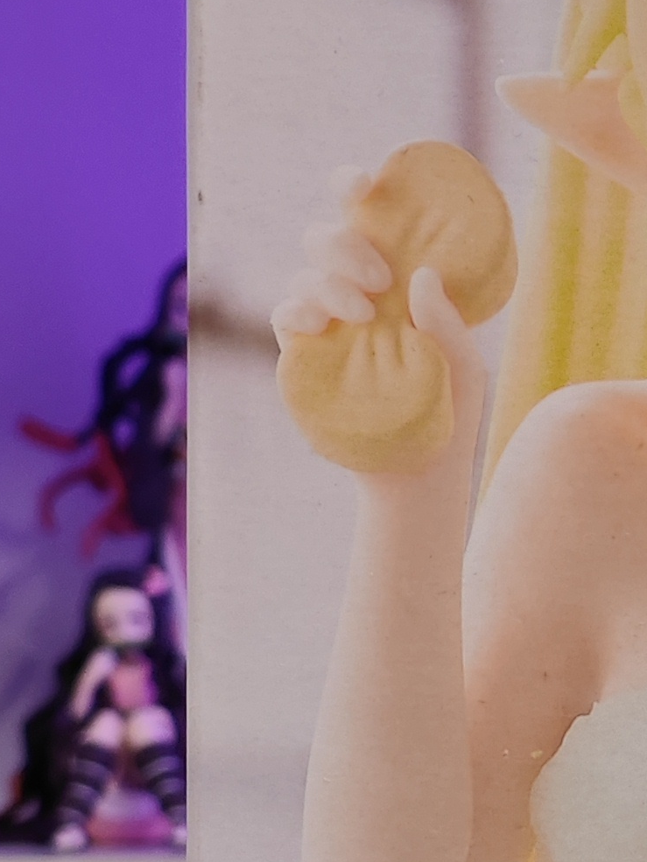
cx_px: 1053
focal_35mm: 265
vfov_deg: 7.5
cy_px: 744
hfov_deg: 5.5
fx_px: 6603
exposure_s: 1/17.1
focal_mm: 7.48
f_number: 2.4
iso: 400
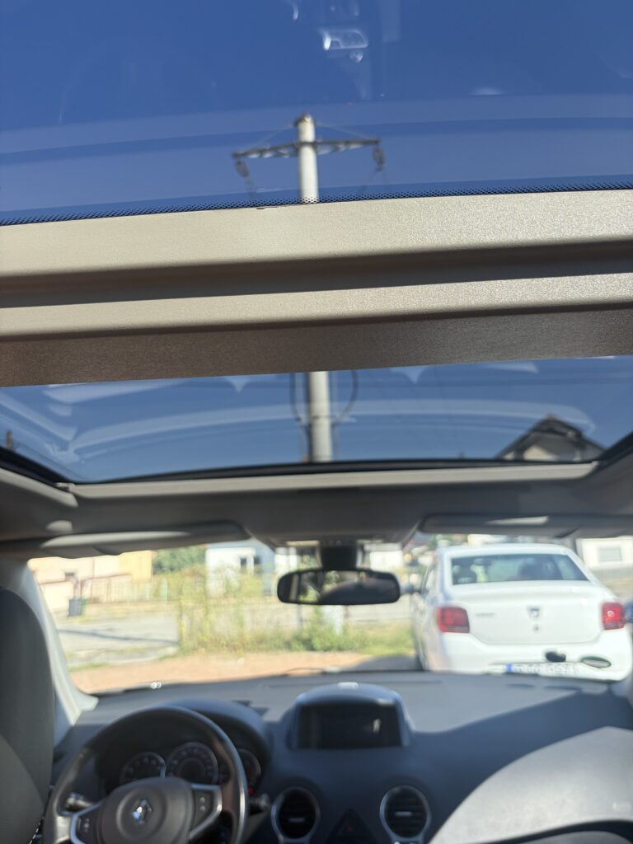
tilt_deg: +11.1
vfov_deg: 67.3
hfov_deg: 53.1
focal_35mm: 26
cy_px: 422
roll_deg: +2.6
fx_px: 634
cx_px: 316
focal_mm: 5.96
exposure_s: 1/959
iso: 64
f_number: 1.6
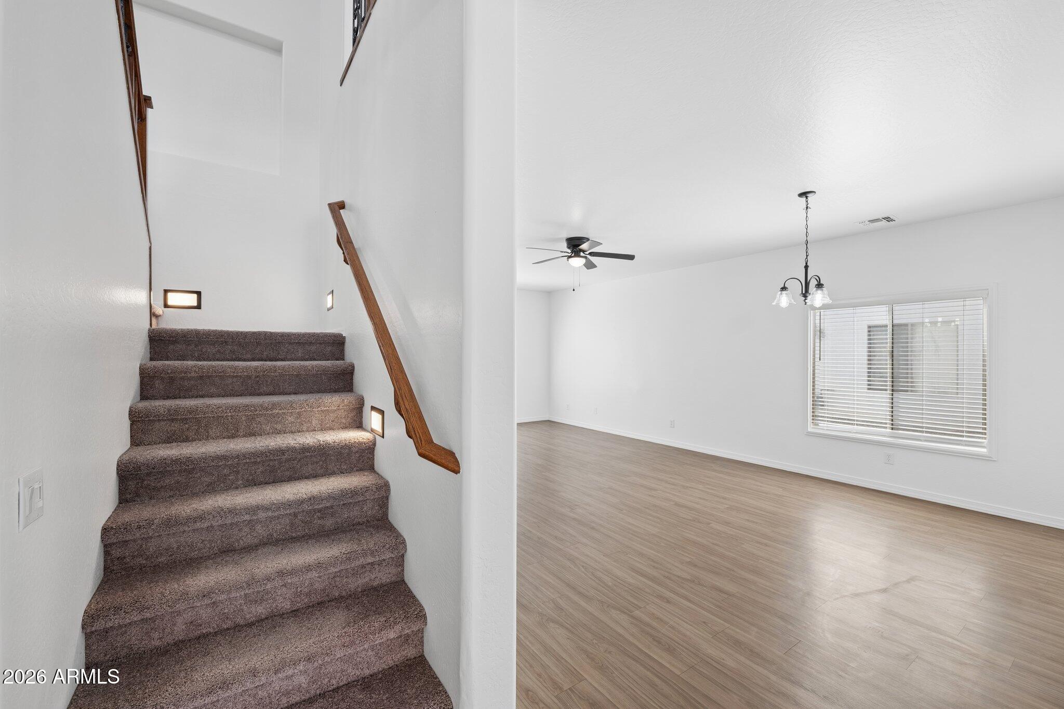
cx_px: 532
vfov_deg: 81.2
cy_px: 354
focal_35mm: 14
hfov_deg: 104.3
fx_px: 414
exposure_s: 1/40
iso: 400
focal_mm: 14
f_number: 8
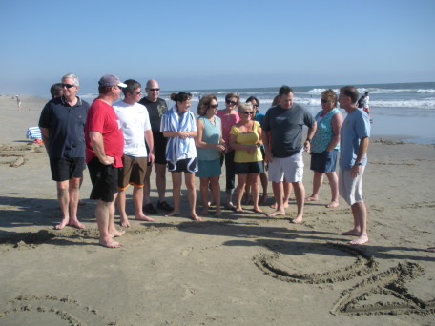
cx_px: 218
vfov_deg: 39.7
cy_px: 163
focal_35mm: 36
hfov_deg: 51.4
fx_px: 452
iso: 64
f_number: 3.5
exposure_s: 1/744
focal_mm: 6.3
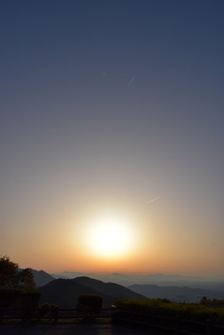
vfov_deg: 67.4
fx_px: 252
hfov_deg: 48.0
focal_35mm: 27
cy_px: 168
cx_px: 112
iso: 200
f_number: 13
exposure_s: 1/640
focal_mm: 18
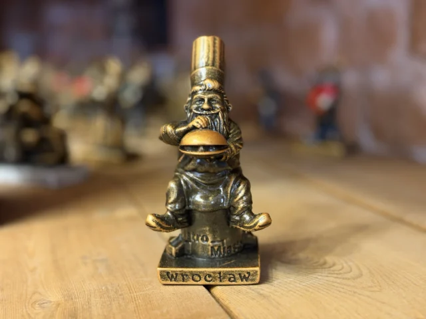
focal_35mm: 48
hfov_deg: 39.7
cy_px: 160
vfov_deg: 30.3
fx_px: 591
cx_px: 213
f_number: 1.78
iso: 640
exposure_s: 1/20
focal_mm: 6.76
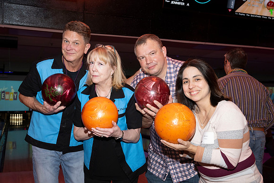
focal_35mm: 39
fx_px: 297
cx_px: 137
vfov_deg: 34.2
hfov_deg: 49.5
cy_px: 92
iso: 1600
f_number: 5.6
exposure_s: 1/60
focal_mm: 39
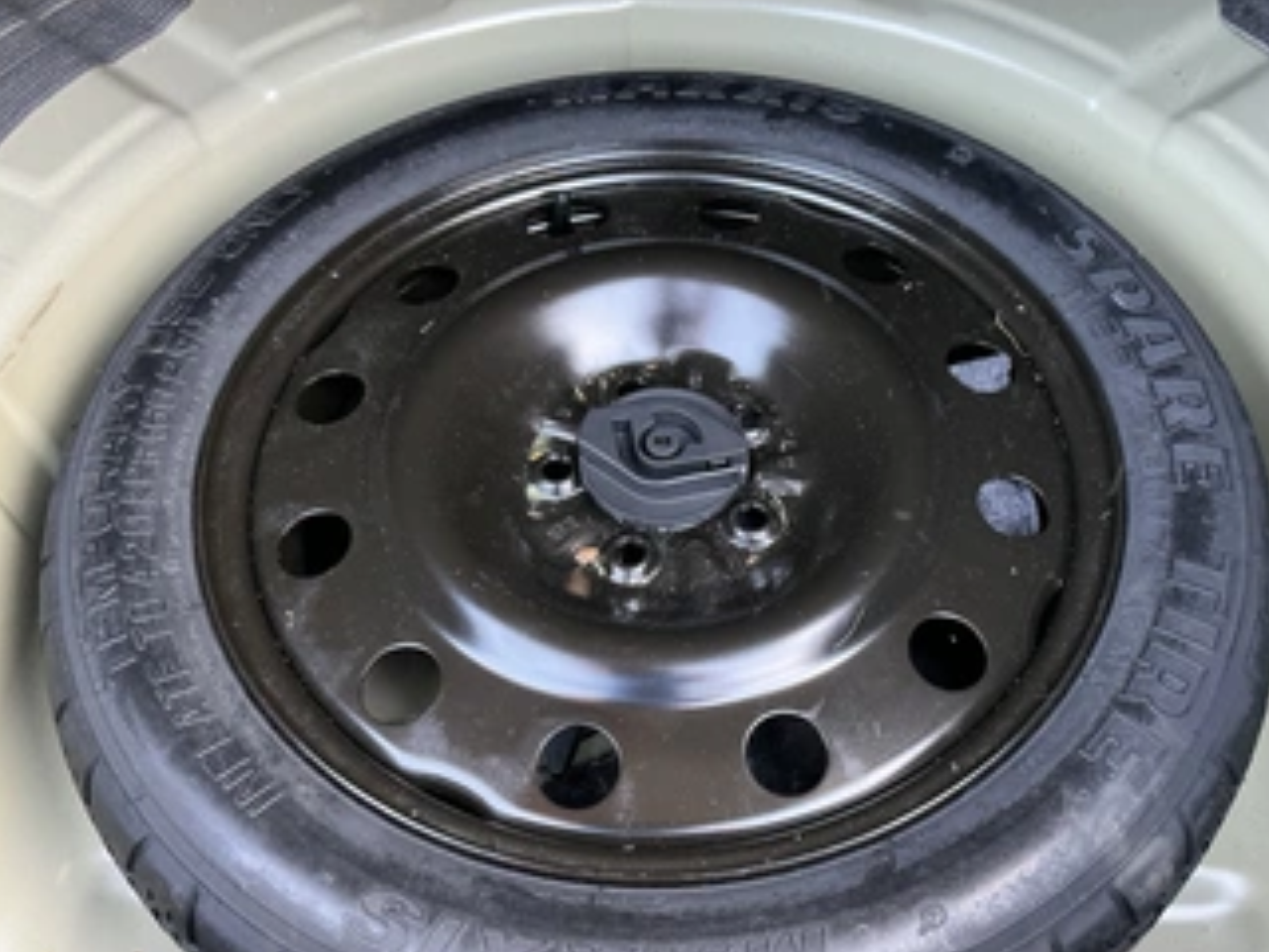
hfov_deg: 52.5
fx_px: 1283
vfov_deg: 40.6
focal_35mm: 35
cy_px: 555
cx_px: 706
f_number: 1.8
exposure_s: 1/60
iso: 160
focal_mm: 3
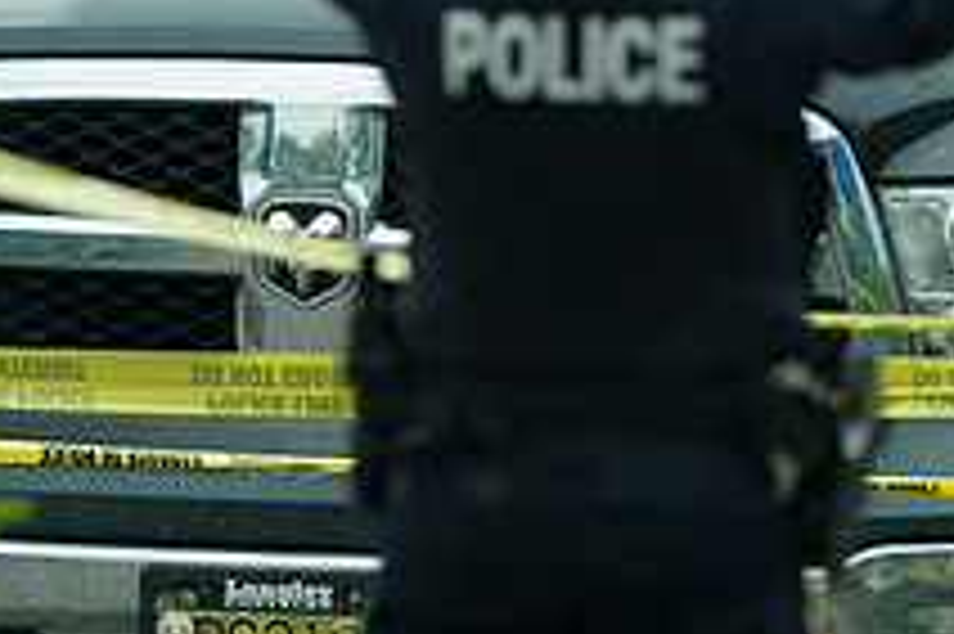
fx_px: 60980
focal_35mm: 2303
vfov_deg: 0.6
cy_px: 821
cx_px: 774
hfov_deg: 0.9
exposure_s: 1/320
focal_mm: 840
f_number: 6.3
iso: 400
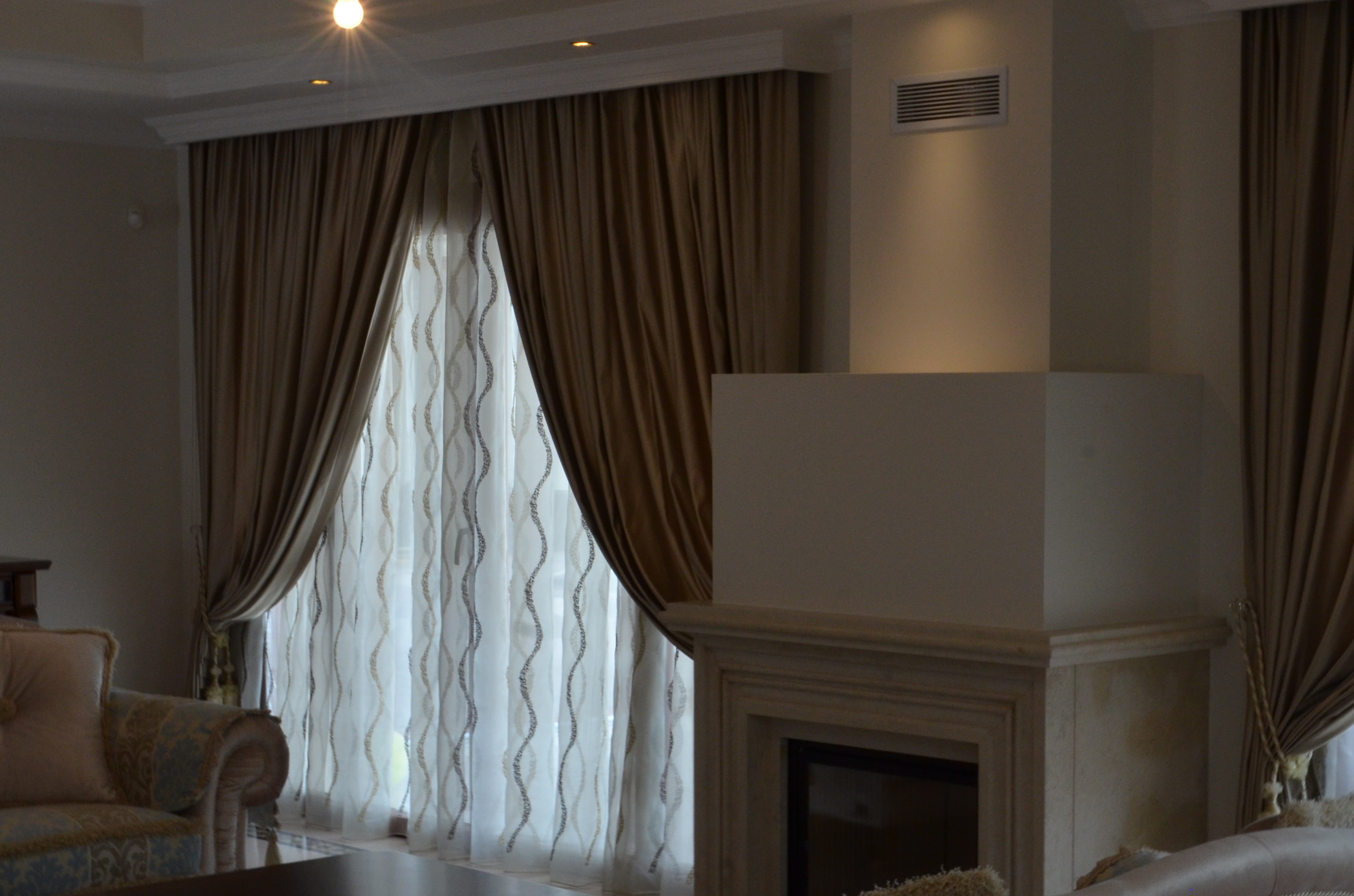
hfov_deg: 31.4
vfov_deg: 21.1
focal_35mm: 64
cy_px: 546
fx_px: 2402
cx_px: 808
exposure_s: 1/15
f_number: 16
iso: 500
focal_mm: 26
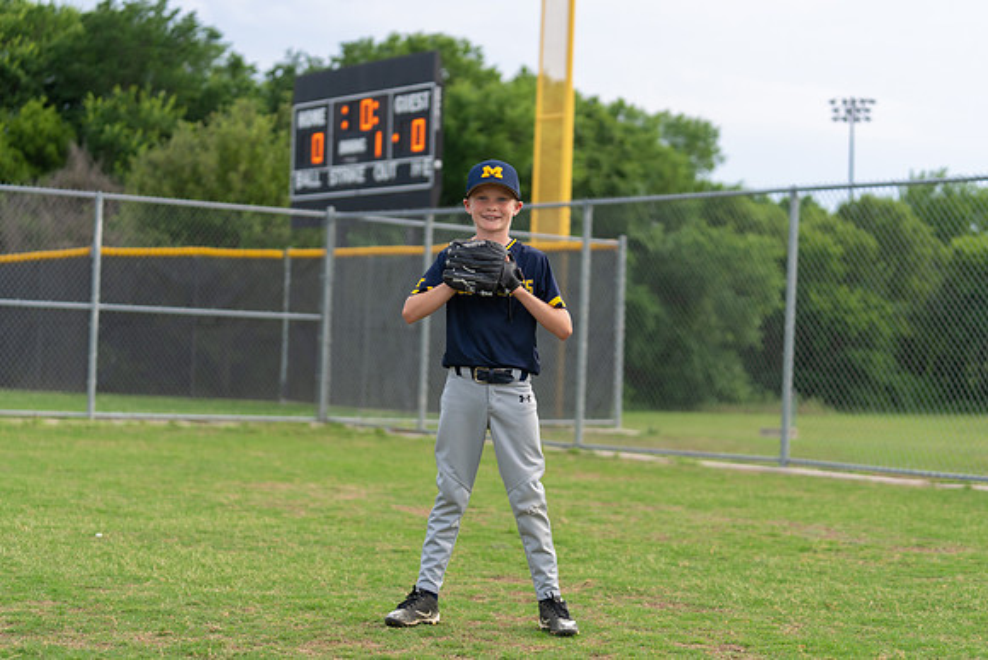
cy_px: 330
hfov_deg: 28.8
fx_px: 1921
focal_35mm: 70
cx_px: 494
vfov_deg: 19.5
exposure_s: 1/320
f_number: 2.8
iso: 200
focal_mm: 70
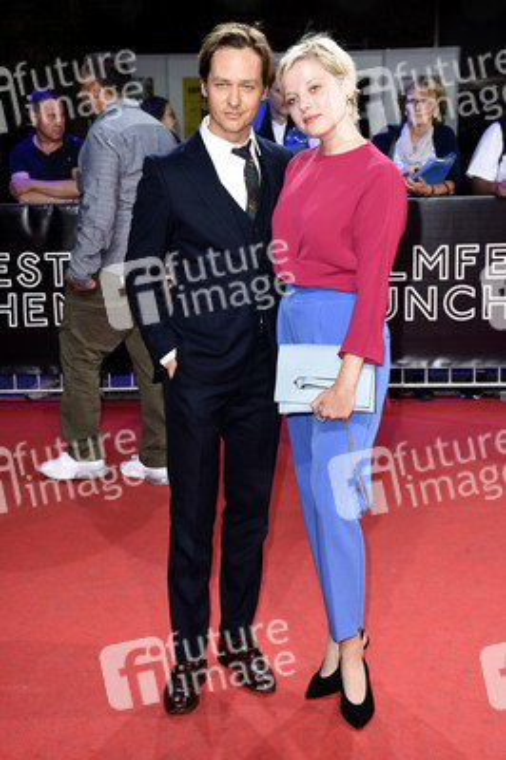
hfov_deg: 23.7
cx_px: 253
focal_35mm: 57
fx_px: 1204
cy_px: 380
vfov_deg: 35.1
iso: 400
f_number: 6.3
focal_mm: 38
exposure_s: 1/160
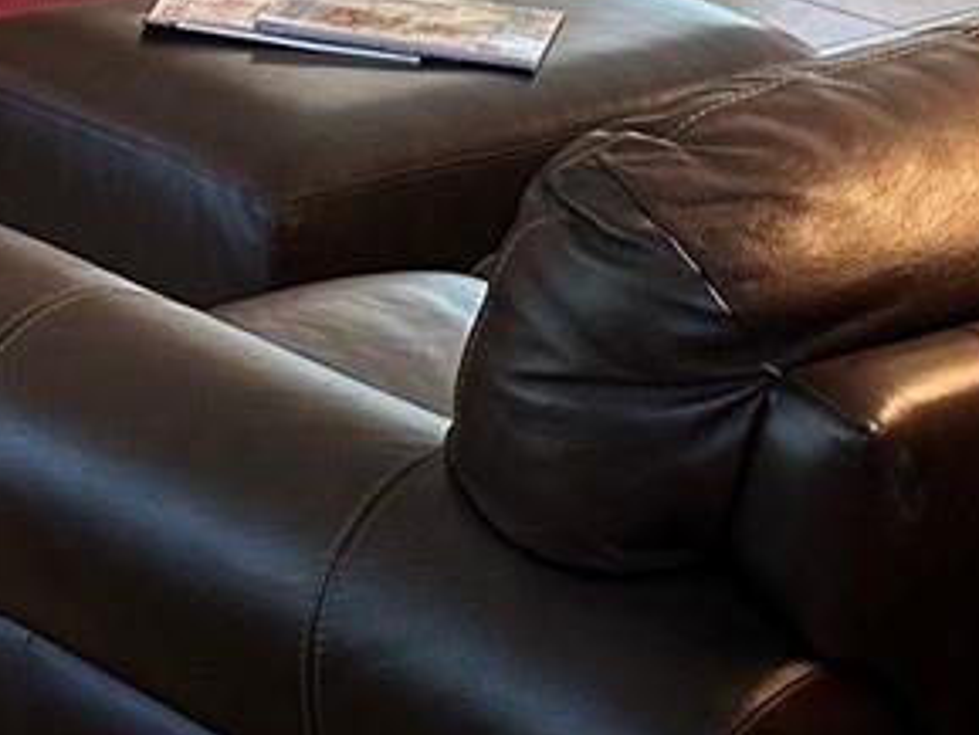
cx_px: 461
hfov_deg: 14.8
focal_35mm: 133
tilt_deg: -8.7
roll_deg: -2.9
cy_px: -454
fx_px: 3763
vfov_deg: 10.7
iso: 160
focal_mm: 6.86
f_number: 1.78
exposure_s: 1/60
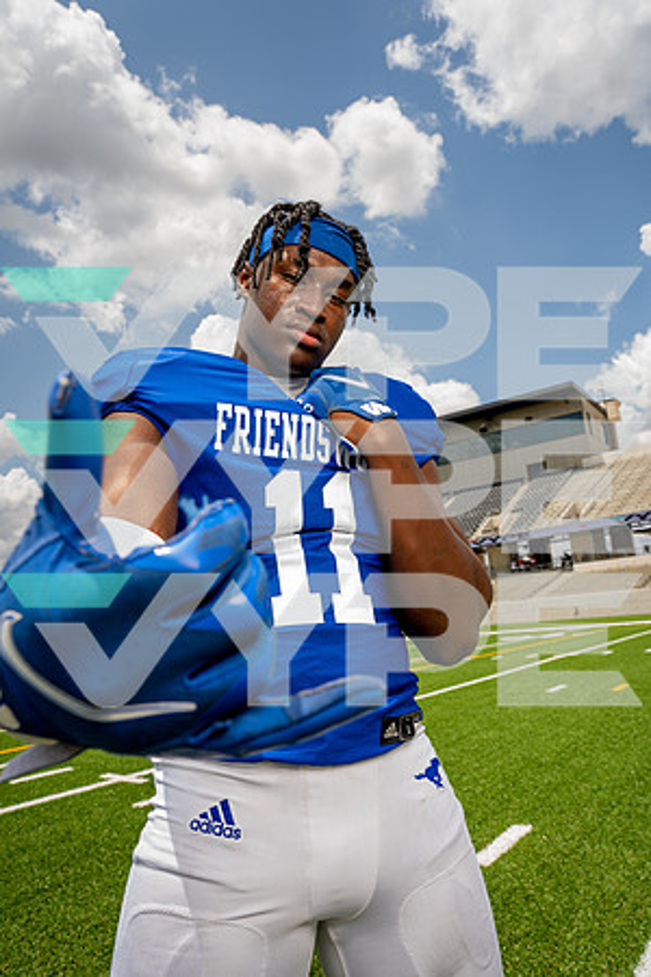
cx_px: 326
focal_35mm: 25
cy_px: 488
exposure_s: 1/250
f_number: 7.1
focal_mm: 25
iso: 64
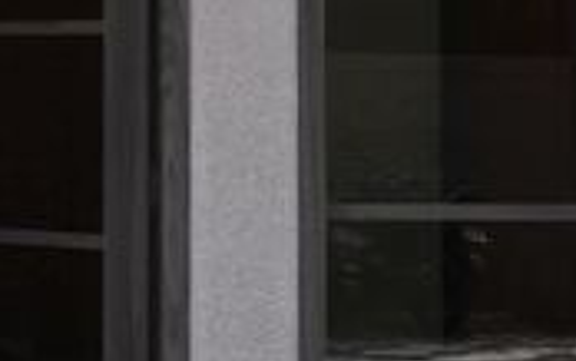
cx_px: 3
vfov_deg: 10.2
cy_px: -68
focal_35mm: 127
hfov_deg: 16.1
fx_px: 1995
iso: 640
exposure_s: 1/100
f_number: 9
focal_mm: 24
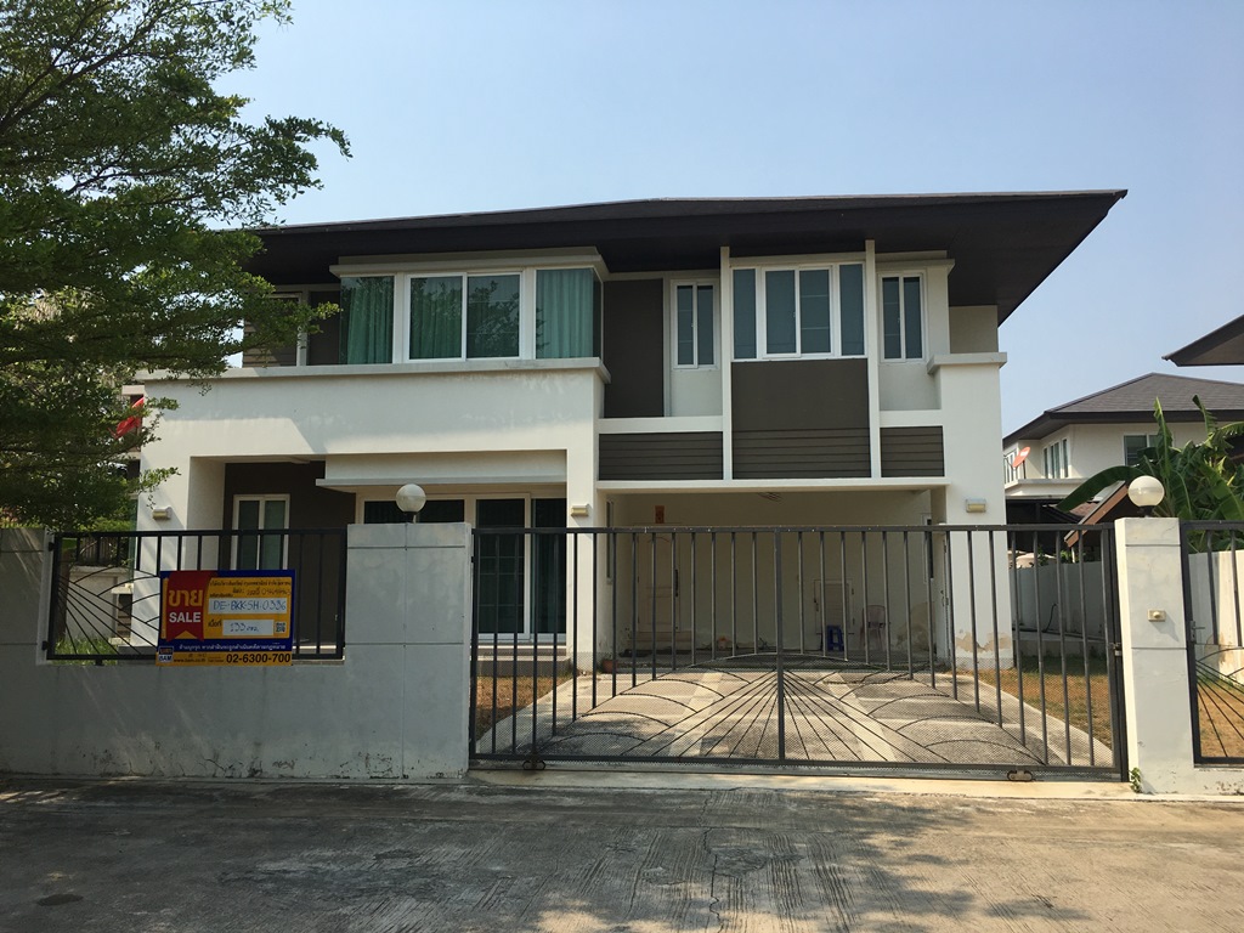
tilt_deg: +7.5
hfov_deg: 61.7
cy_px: 466
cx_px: 622
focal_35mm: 29
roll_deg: +0.3
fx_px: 1042
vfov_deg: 48.2
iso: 25
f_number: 2.2
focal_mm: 4.15
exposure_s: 1/1637
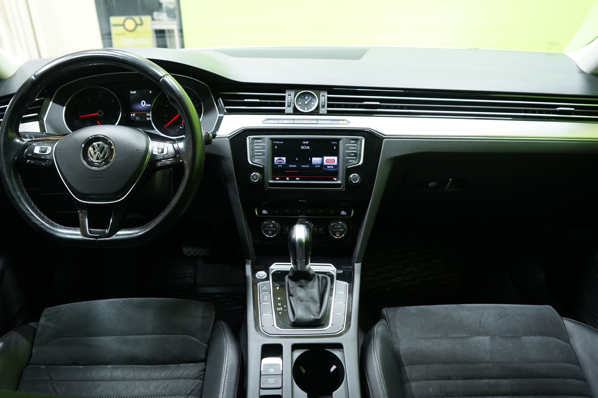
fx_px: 482
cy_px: 199
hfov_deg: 63.7
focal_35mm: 29
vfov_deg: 45.0
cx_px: 299
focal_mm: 29
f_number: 4.5
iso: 1000
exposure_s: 1/20
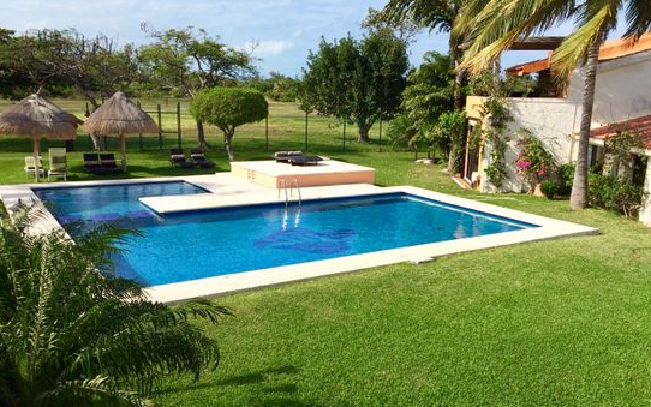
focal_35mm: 34
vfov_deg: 37.1
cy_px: 250
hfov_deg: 56.7
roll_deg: -0.4
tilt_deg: -16.1
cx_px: 346
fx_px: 603
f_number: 2.2
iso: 32
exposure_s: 1/2160
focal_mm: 4.15
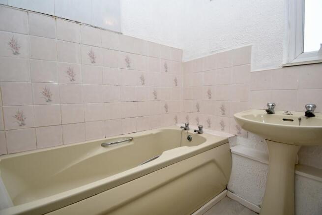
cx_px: 161
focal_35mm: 15
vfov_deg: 77.4
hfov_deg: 100.4
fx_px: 134
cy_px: 108
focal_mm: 10
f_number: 5
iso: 200
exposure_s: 1/60
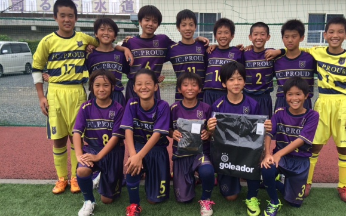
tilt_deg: -6.6
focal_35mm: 34
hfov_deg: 56.6
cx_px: 191
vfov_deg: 37.3
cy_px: 112
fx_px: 321
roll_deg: +0.5
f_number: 2.2
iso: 32
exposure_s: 1/331
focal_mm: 4.15
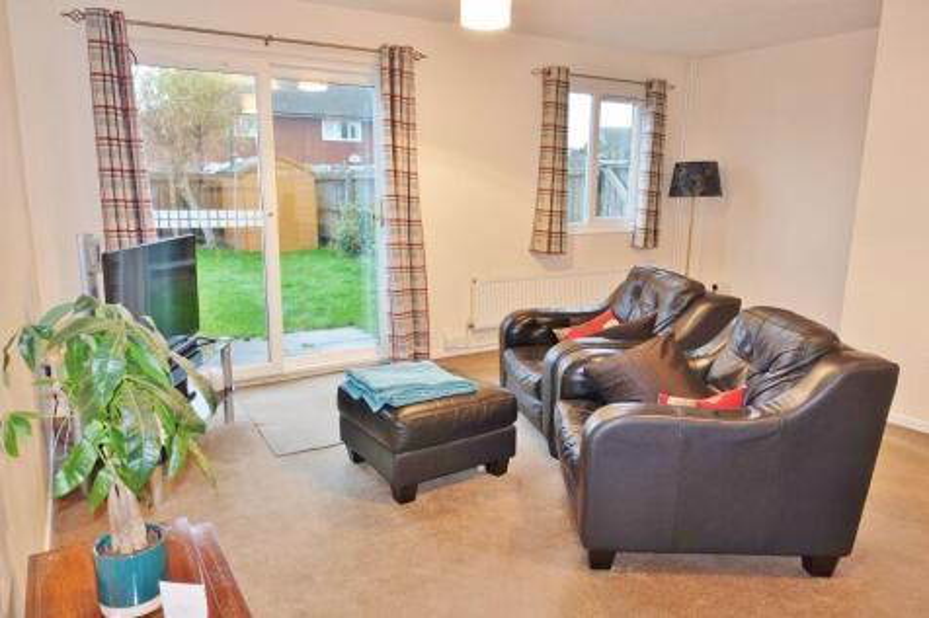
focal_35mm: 24
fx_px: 619
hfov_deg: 73.8
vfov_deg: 53.1
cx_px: 464
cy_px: 309
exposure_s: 1/30
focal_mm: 8.8
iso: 160
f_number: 1.8
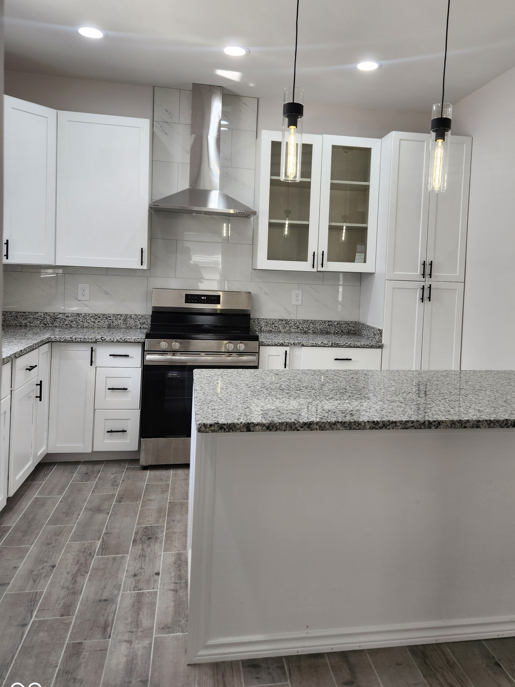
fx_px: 556
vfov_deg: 63.2
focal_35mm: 28
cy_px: 297
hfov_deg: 49.4
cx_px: 307
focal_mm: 5.4
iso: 64
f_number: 1.8
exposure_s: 1/120
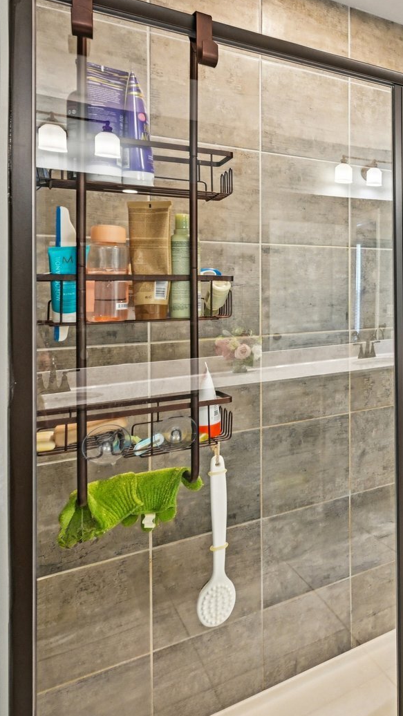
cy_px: 286
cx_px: 534
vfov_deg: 65.4
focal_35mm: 29
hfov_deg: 30.8
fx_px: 551
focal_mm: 14
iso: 1100
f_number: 8
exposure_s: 1/15
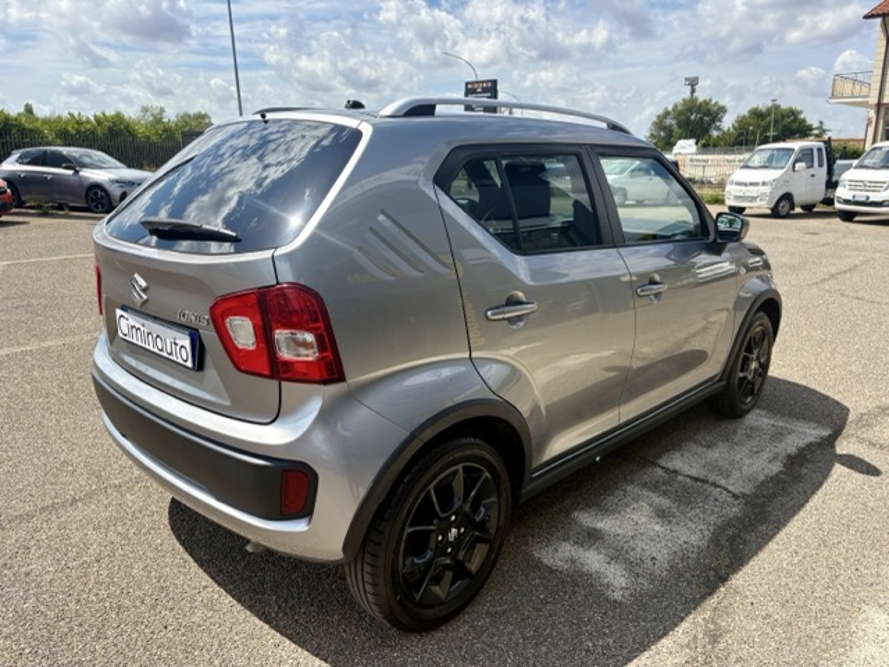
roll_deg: +0.5
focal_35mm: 26
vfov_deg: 53.1
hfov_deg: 67.3
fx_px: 668
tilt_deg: -13.7
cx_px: 444
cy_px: 334
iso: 64
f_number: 1.6
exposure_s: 1/4950
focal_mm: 5.96
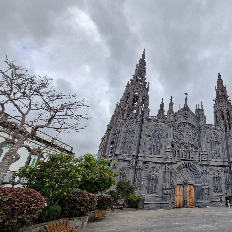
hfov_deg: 68.8
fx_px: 144
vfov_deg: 77.5
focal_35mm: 19
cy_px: 125
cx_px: 191
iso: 50
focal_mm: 1.74
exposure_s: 1/658
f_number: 2.2
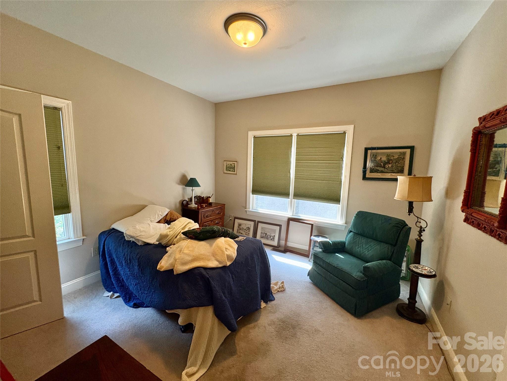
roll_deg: -0.9
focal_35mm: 14
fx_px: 205
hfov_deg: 102.1
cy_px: 190
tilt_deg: -7.7
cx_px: 254
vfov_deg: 85.7
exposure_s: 1/120
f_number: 2.2
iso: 500
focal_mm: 2.22
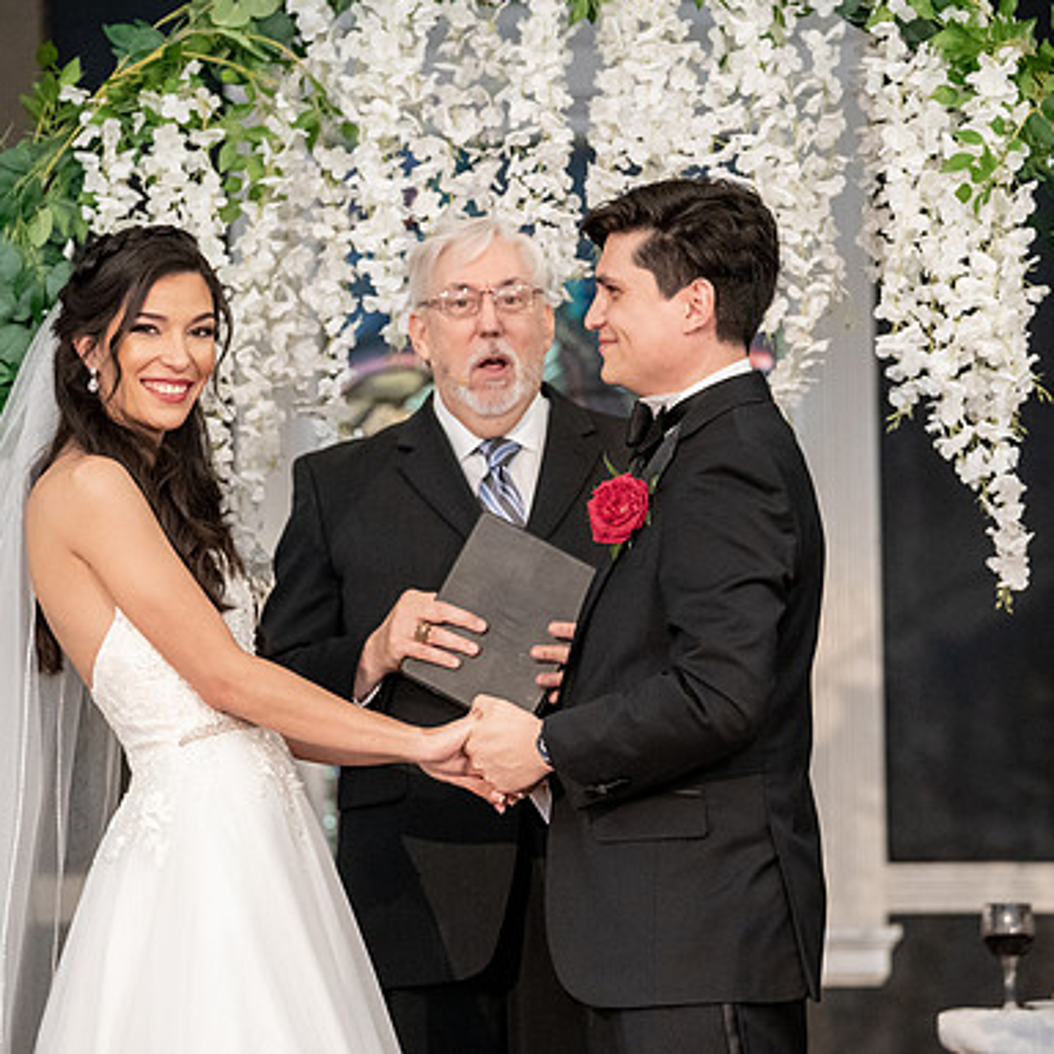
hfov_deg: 10.2
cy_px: 526
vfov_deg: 10.2
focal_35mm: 172
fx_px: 5925
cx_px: 557
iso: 8000
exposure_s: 1/200
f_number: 4
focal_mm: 132
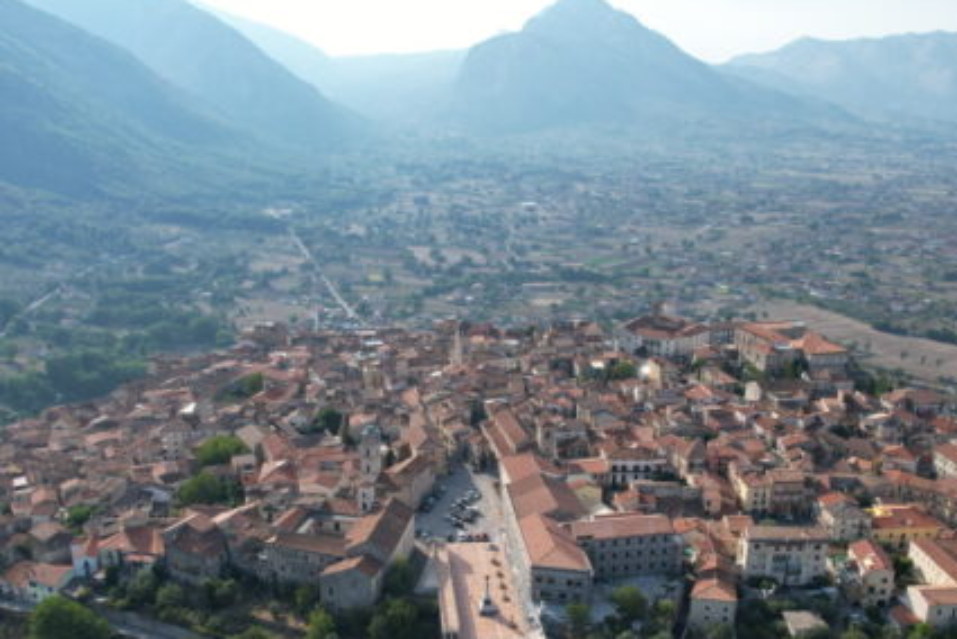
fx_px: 958
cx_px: 495
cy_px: 425
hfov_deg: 53.1
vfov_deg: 36.6
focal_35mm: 36
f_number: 2.8
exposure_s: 1/1250
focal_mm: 8.38
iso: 100
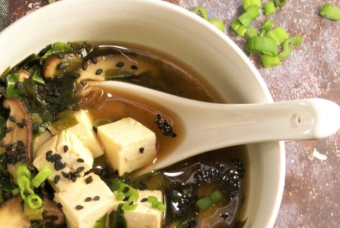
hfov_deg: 11.0
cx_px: 85
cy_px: 168
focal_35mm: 187
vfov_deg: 7.4
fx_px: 1769
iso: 400
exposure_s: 1/60
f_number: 13
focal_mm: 80
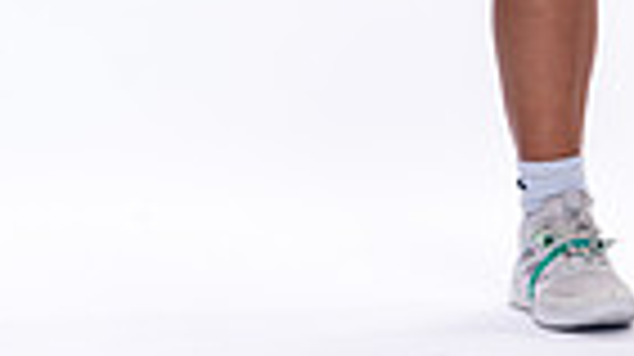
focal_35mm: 361
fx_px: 6063
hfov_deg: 6.0
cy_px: -518
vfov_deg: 3.3
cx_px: 652
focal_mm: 108
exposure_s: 1/250
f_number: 5.6
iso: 400
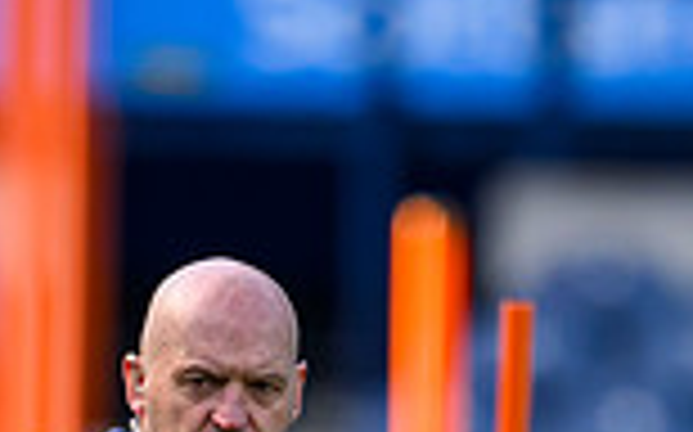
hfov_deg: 0.8
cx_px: 469
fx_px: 50560
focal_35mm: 2679
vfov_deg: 0.5
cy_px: 889
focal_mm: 560
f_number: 4
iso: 500
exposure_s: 1/640
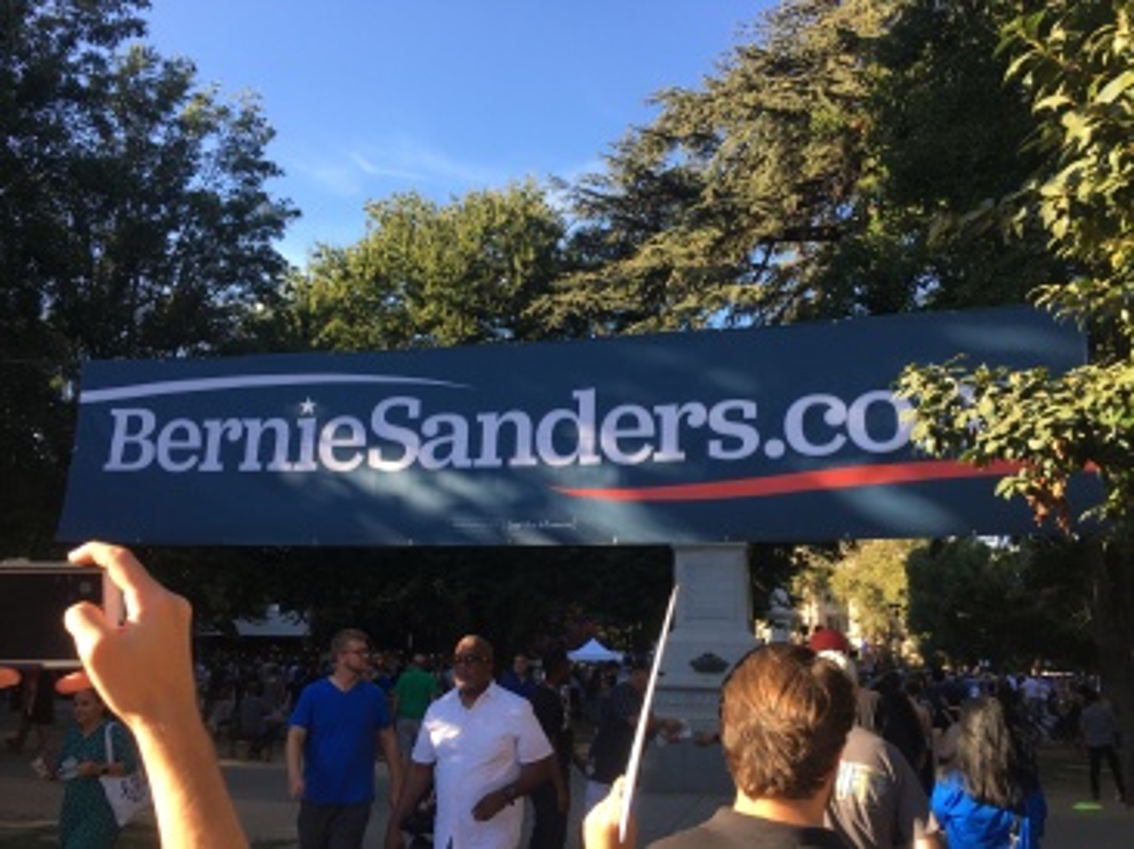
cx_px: 567
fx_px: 949
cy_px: 424
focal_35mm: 29
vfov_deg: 48.2
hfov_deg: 61.7
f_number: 2.2
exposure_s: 1/284
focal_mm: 4.15
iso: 25
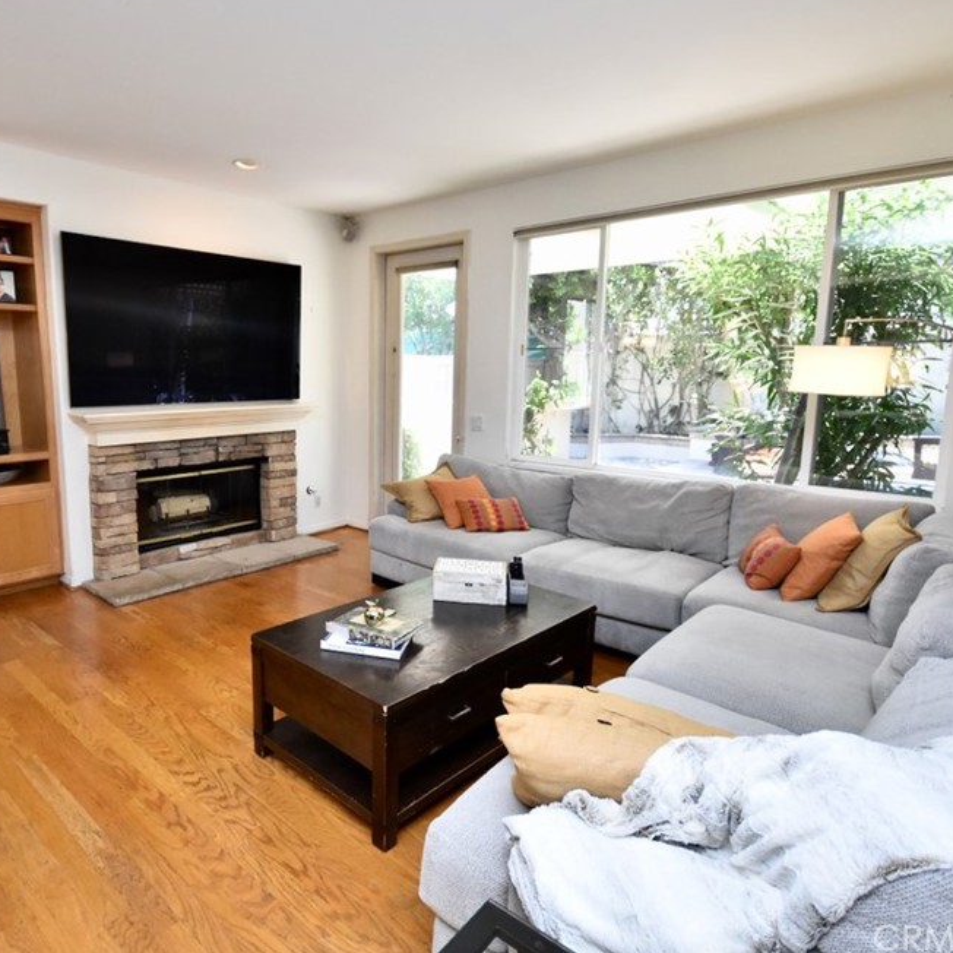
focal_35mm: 20
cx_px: 354
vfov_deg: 74.8
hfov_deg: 73.5
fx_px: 623
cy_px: 460
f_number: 4
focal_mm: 10
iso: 1100
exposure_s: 1/125
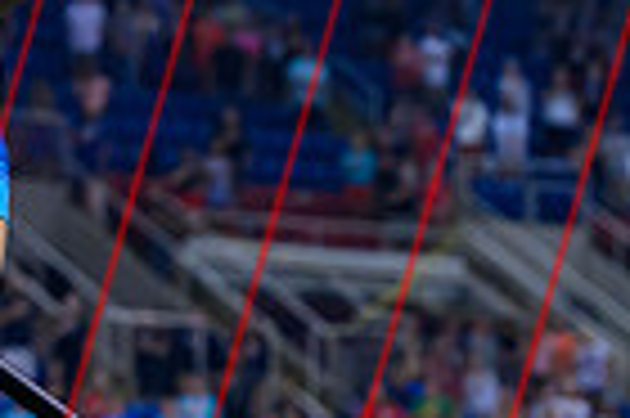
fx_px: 5506
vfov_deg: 4.3
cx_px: -97
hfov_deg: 6.5
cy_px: -258
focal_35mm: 315
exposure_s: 1/640
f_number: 3.5
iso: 3200
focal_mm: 70
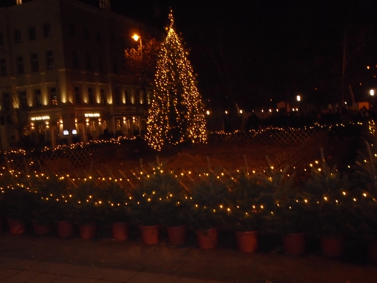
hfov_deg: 51.3
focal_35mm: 36
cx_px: 188
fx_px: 392
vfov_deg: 39.7
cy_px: 142
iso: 400
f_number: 3.8
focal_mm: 6.4
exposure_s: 1/30
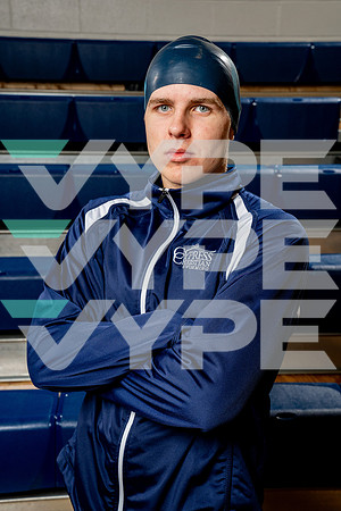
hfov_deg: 25.5
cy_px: 256
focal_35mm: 53
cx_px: 170
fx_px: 753
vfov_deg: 37.5
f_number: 8
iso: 320
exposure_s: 1/250
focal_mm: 53
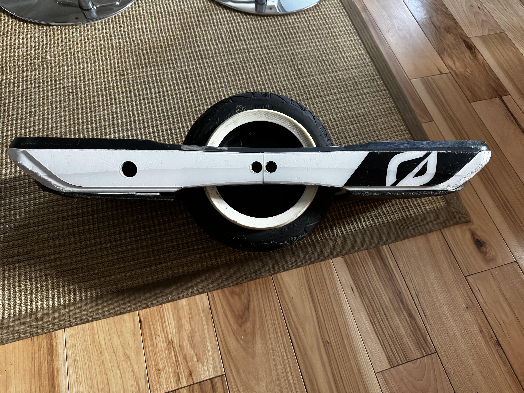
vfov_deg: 56.8
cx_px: 262
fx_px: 363
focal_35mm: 24
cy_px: 196
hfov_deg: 71.6
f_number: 1.78
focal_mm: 6.76
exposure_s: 1/43
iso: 800
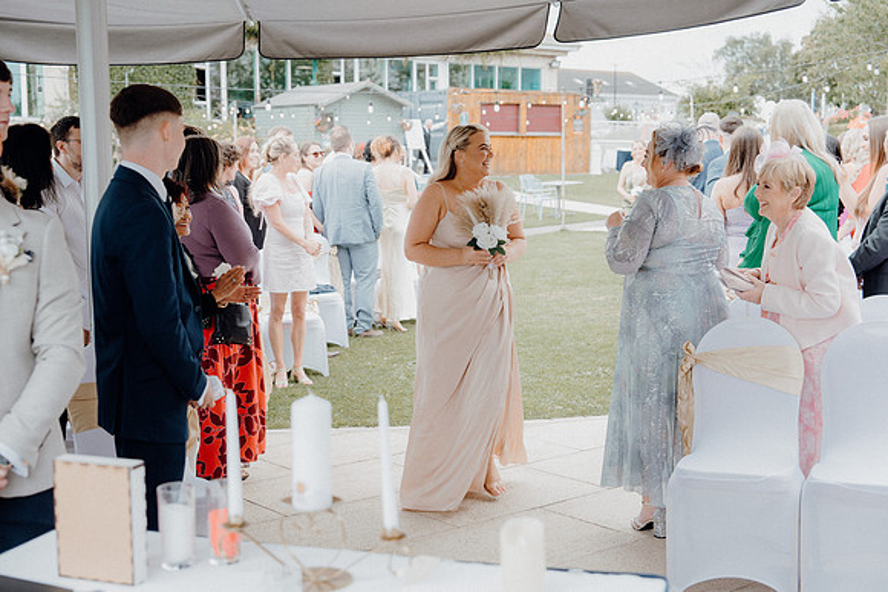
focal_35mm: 48
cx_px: 444
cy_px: 296
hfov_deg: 41.1
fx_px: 1184
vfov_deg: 28.1
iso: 125
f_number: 3.5
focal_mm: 48
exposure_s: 1/200
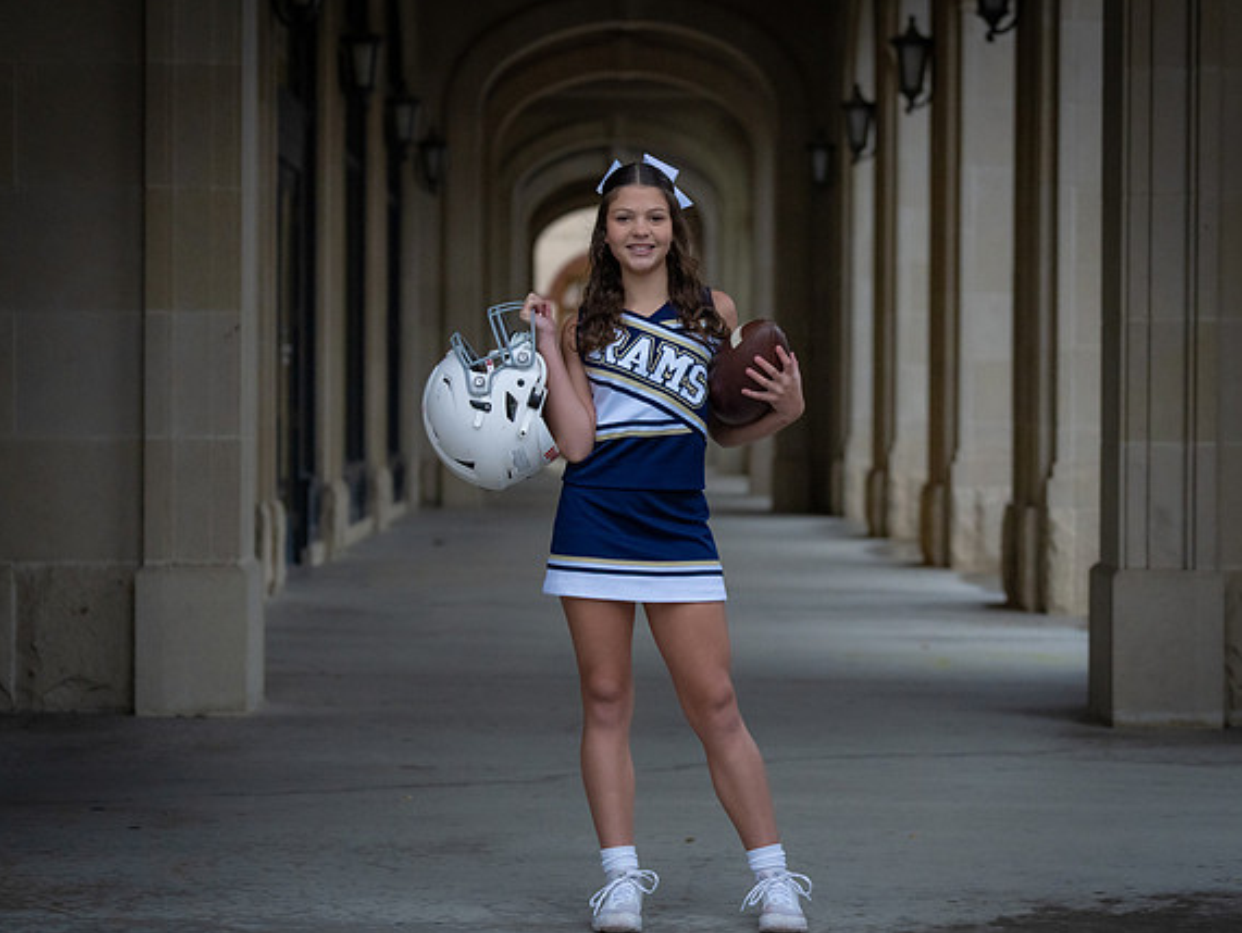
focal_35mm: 91
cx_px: 660
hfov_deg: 21.5
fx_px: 3267
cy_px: 461
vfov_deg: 16.3
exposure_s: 1/250
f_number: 2.8
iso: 2500
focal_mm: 70
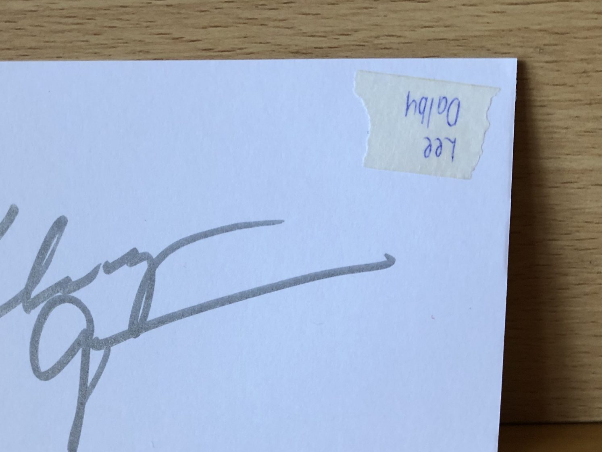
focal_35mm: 48
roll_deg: -1.4
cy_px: 315
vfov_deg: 30.0
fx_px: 835
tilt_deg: -23.4
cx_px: 187
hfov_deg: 39.1
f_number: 1.8
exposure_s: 1/15
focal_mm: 3.99
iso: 64
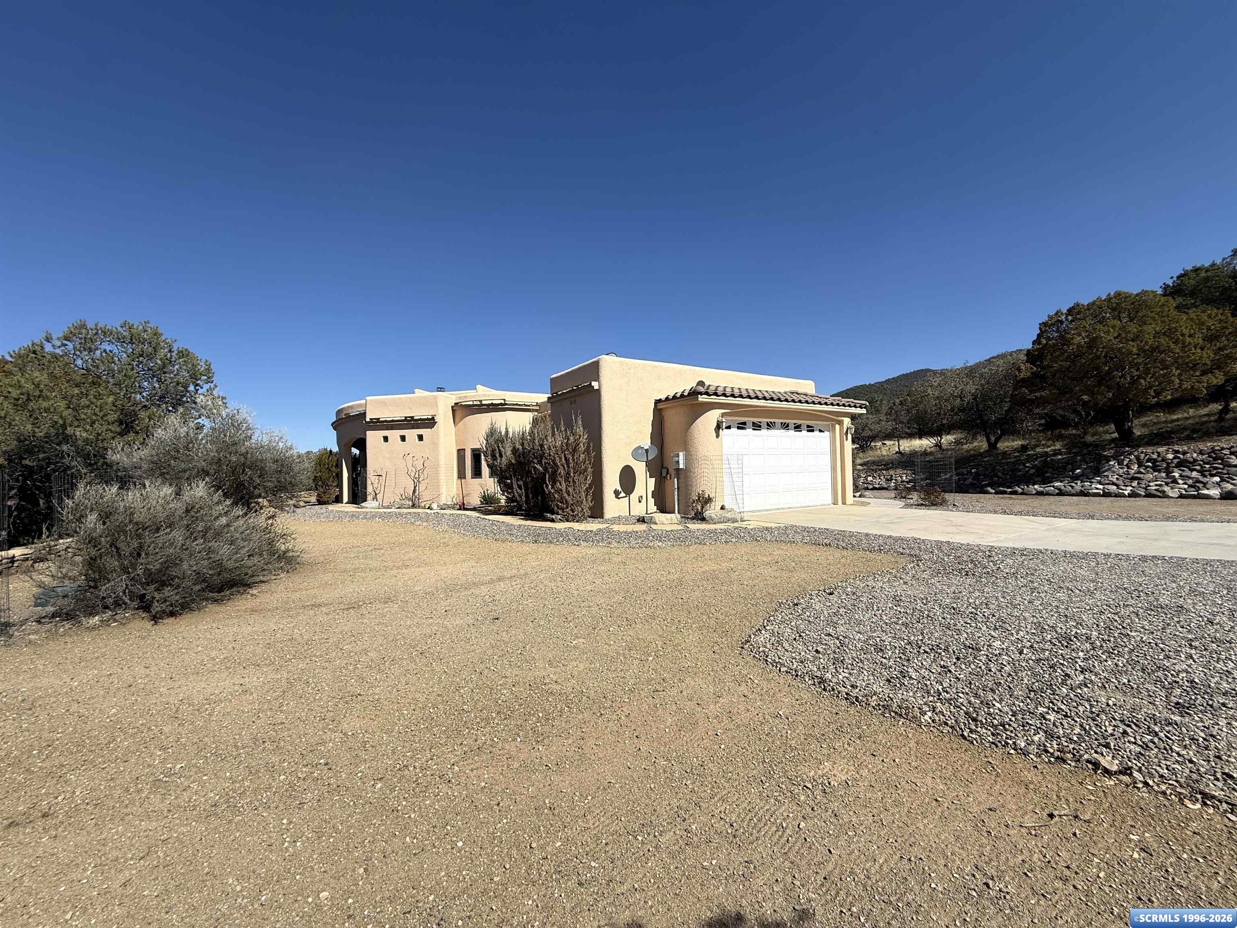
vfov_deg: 85.7
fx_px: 500
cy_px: 464
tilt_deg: +0.7
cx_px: 618
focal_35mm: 14
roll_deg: +1.2
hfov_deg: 102.1
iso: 50
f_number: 2.2
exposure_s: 1/4425
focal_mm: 2.22
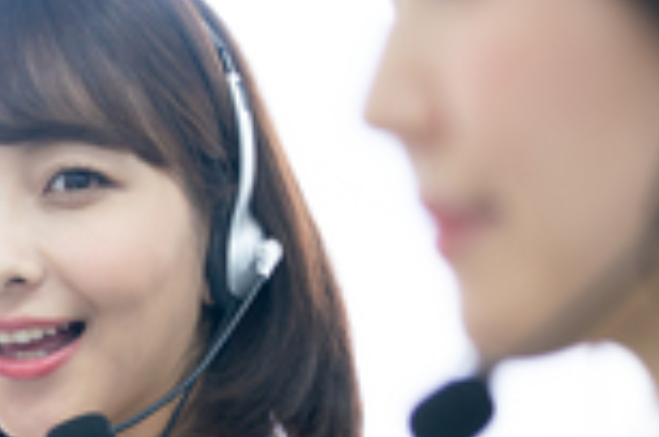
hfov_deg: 6.8
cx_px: -235
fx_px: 5480
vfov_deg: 4.5
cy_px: 784
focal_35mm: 300
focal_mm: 72
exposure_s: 1/100
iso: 320
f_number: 2.8
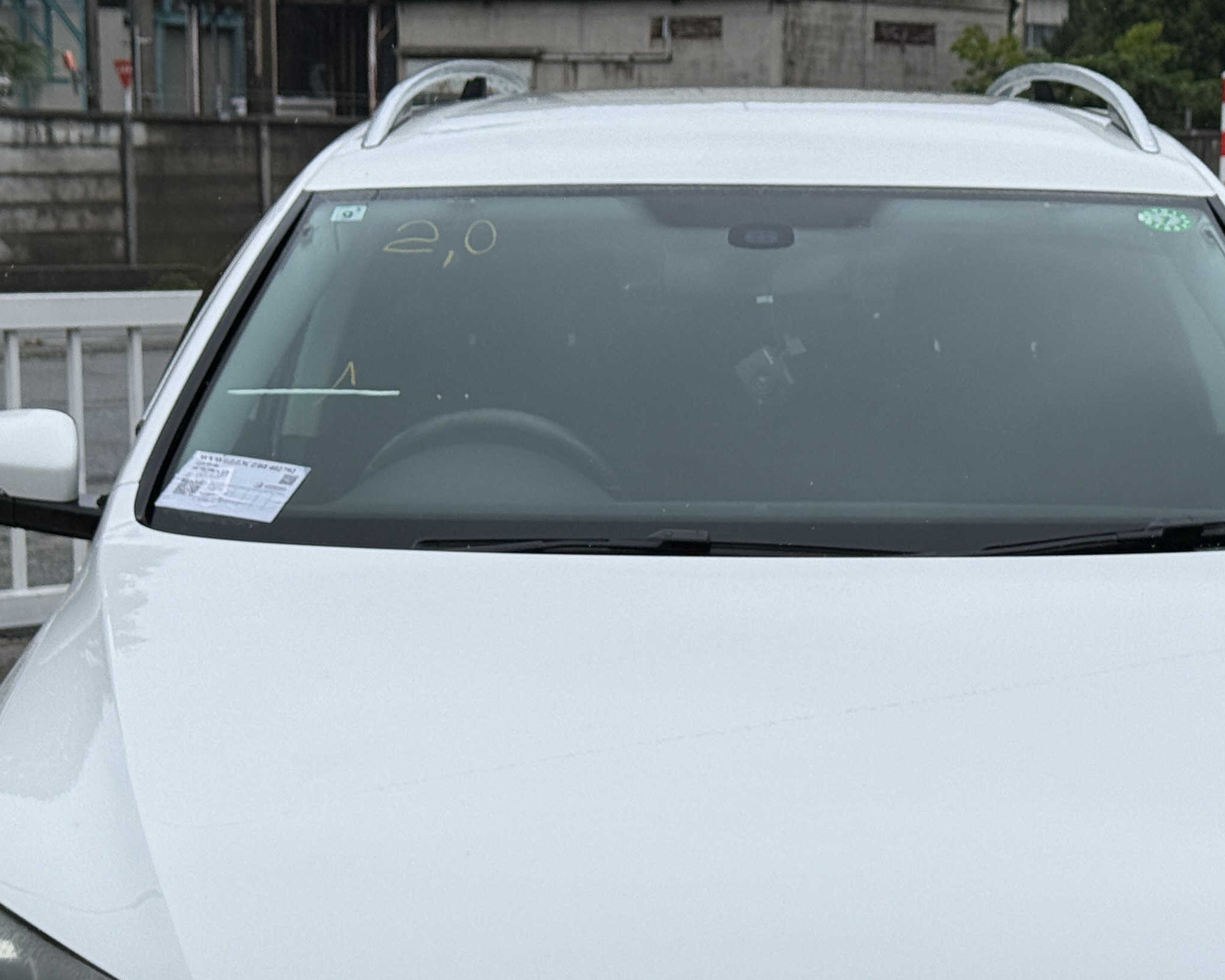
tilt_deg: -11.3
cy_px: 836
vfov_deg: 16.5
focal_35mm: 92
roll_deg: -1.0
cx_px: 751
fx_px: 3336
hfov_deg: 20.8
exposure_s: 1/1754
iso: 64
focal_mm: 6.76
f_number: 1.78
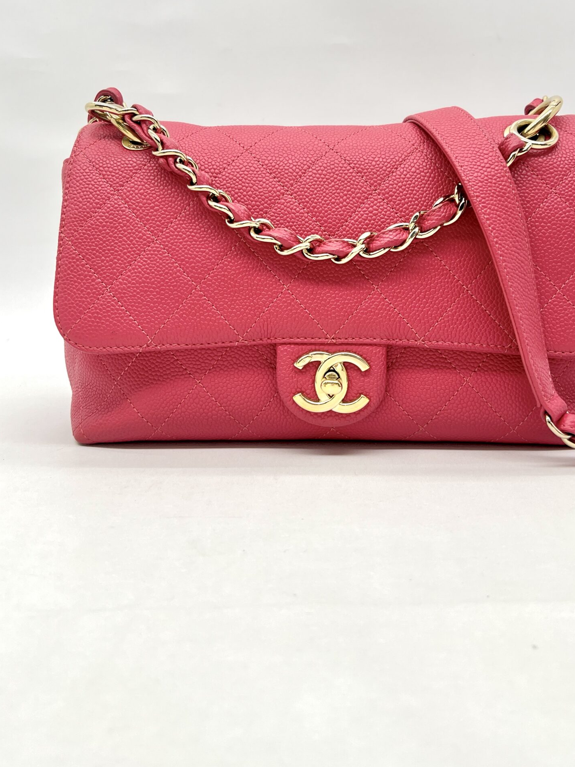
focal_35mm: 35
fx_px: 775
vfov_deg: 51.9
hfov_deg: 40.6
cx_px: 334
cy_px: 271
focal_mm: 5.7
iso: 32
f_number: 1.5
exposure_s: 1/130
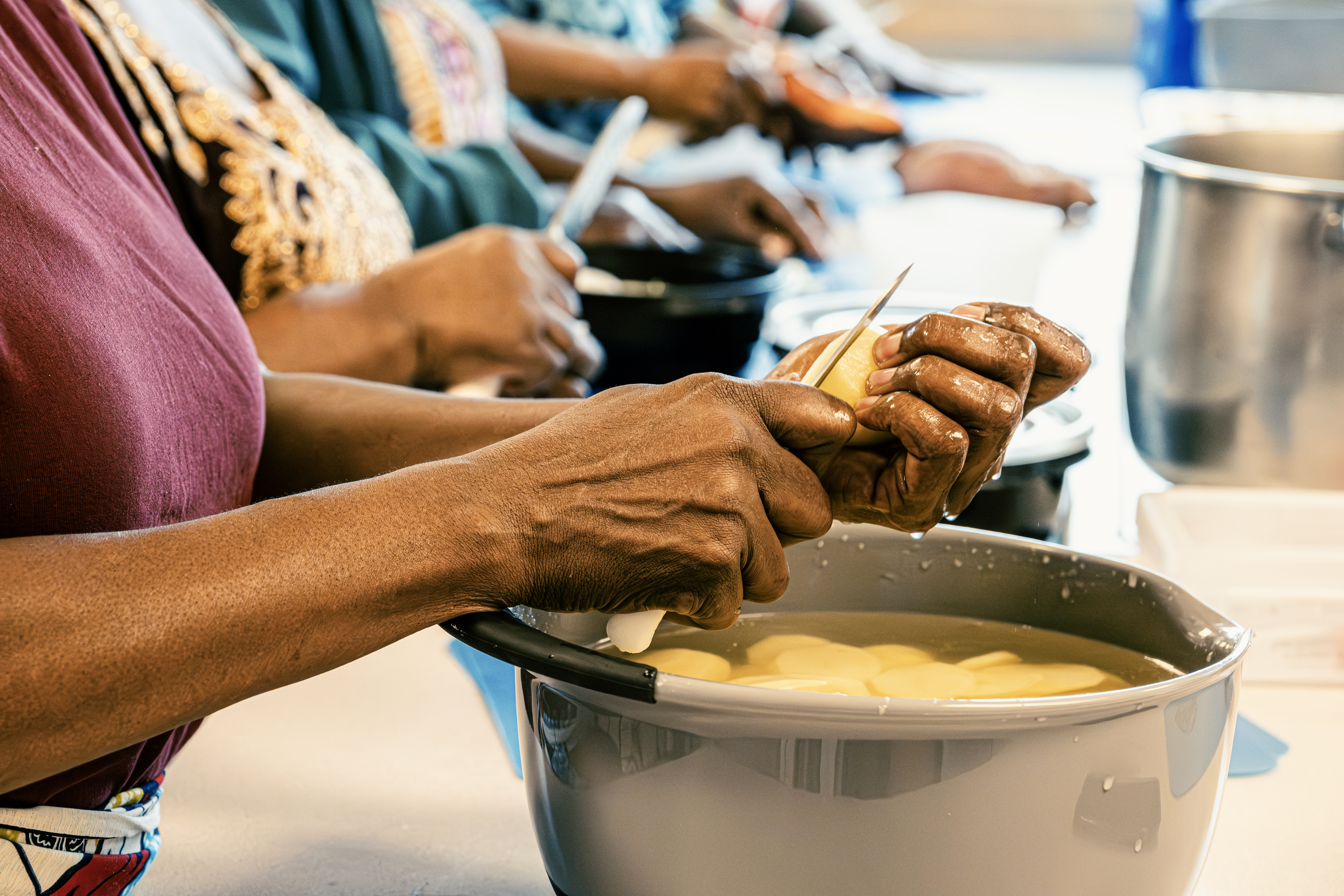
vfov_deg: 13.8
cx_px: 672
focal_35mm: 99
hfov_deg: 20.6
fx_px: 3696
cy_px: 448
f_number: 5
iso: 6400
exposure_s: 1/250
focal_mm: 66
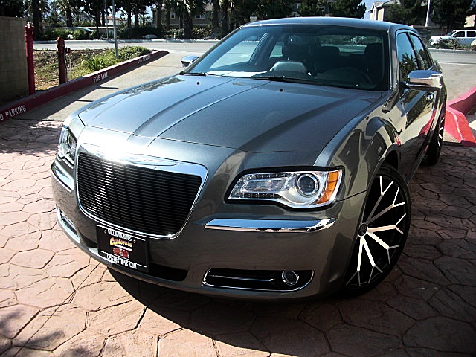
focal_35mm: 36
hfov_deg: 51.4
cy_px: 178
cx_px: 238
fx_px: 495
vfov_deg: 39.7
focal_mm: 6.3
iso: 50
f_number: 2.8
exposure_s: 1/640
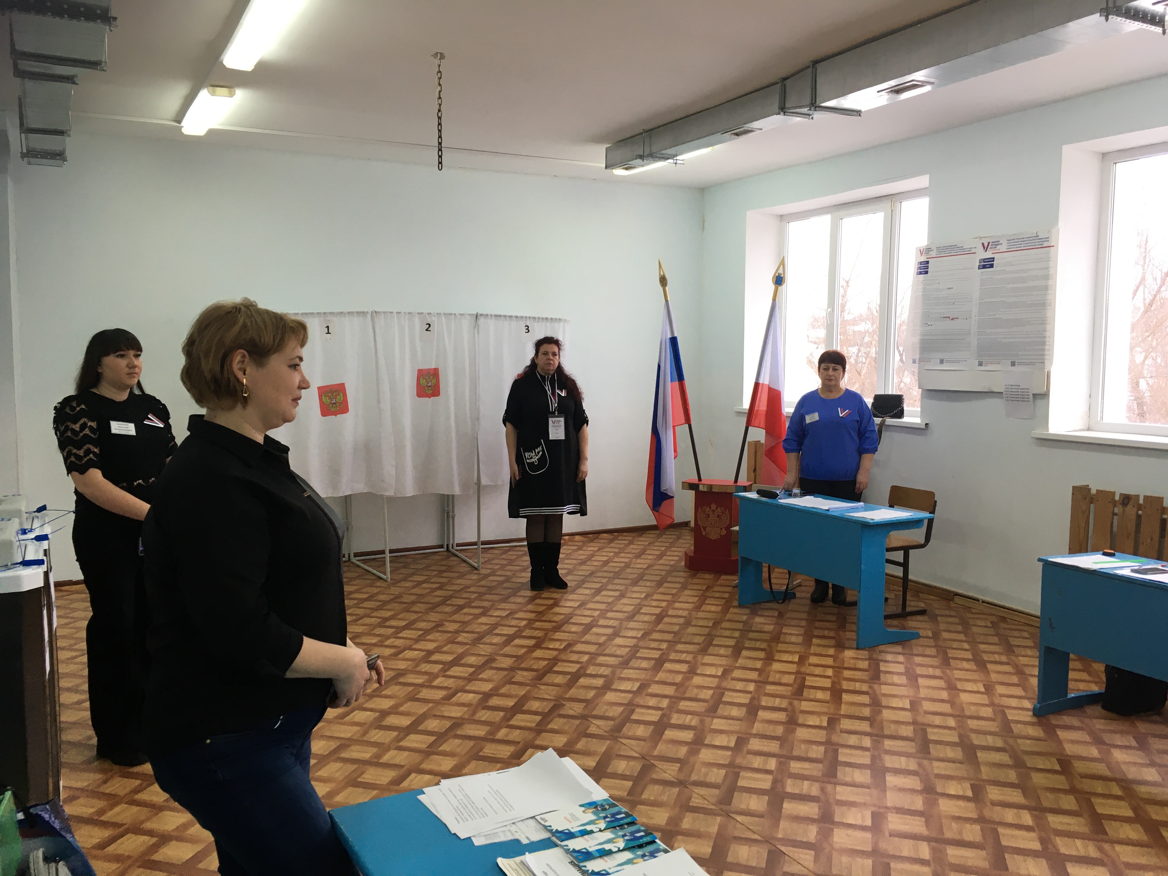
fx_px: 979
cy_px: 438
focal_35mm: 29
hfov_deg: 61.7
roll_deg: -0.3
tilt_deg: -4.6
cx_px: 584
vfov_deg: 48.2
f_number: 2.2
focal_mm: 4.15
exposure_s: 1/33
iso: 32
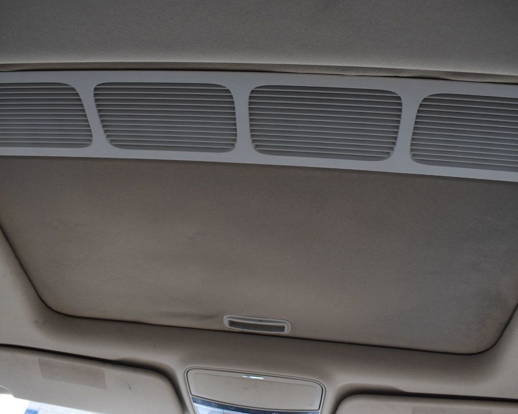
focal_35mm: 31
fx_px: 475
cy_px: 205
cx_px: 249
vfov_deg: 47.1
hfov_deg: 57.2
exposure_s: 1/15
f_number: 6.3
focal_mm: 18
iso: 1100
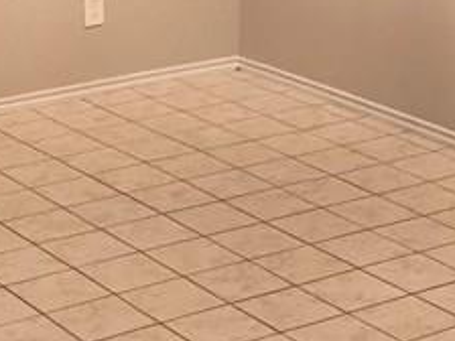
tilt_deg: -8.8
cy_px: -108
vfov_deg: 11.3
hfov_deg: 15.4
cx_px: 199
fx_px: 1682
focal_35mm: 128
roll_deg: -0.1
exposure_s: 1/15
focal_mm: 3.99
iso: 50
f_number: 1.8
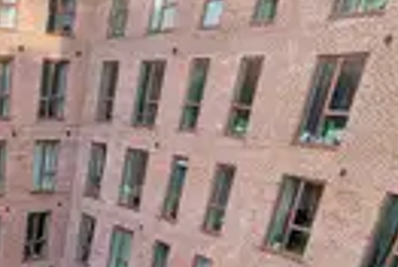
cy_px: 391
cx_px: -58
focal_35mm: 48
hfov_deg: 34.4
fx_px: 532
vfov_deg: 23.2
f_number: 5.6
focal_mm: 15
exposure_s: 1/640
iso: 320
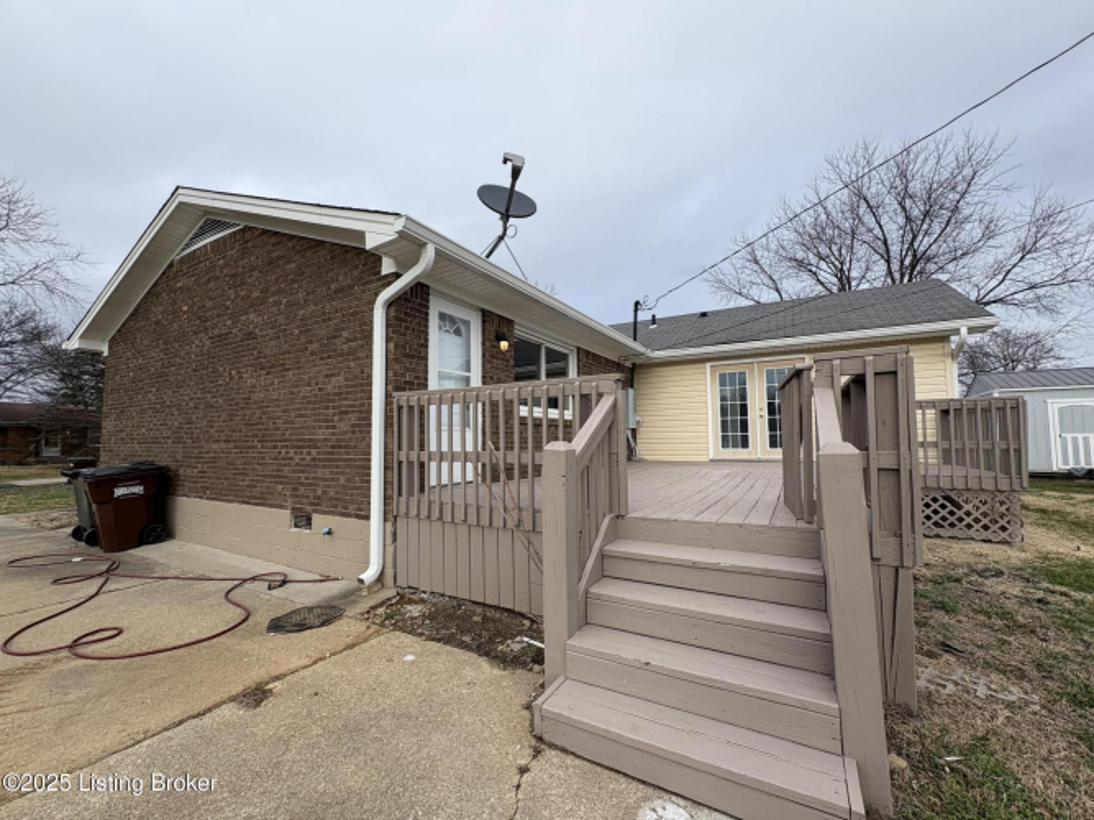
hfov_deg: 102.1
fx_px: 442
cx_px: 547
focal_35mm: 14
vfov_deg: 85.7
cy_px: 410
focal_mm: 2.22
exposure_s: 1/657
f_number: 2.2
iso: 40
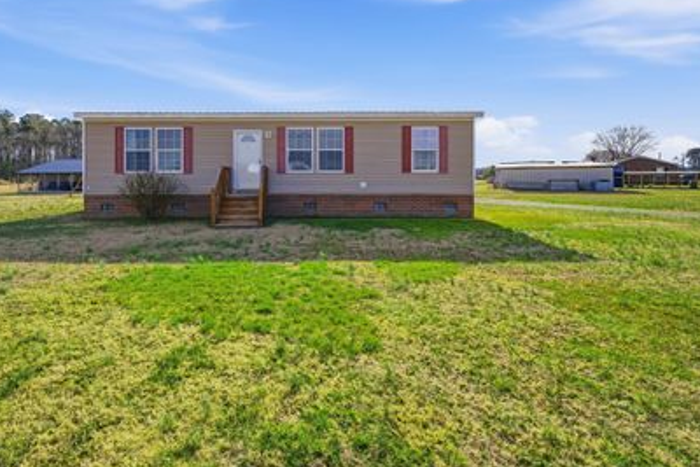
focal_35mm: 15
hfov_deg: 99.3
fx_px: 292
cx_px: 289
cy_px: 181
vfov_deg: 76.3
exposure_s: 1/8000
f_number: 8
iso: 250
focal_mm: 12
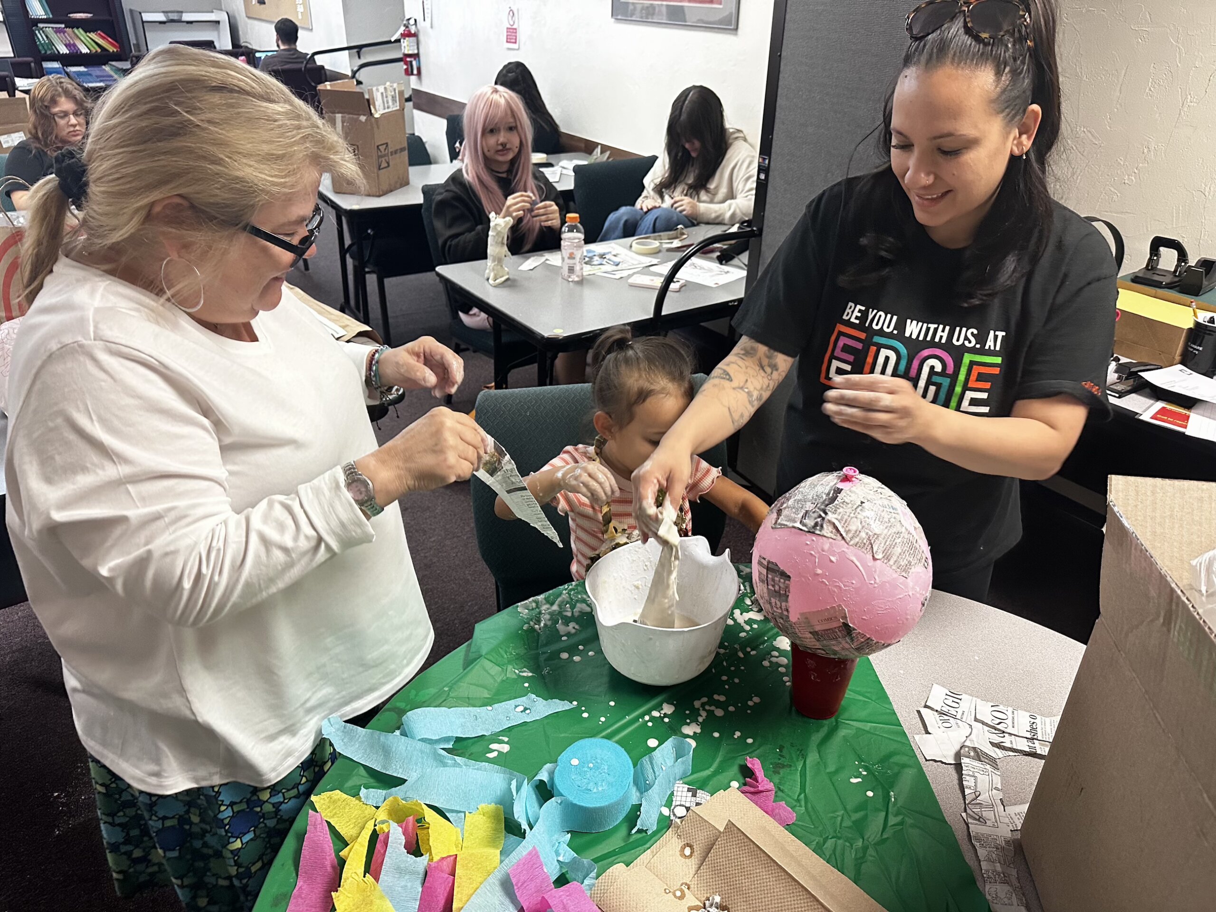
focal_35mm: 24
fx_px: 843
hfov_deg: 71.6
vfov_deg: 56.8
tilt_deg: -28.0
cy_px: 456
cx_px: 608
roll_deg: -1.0
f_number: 1.78
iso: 320
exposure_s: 1/60
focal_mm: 6.86
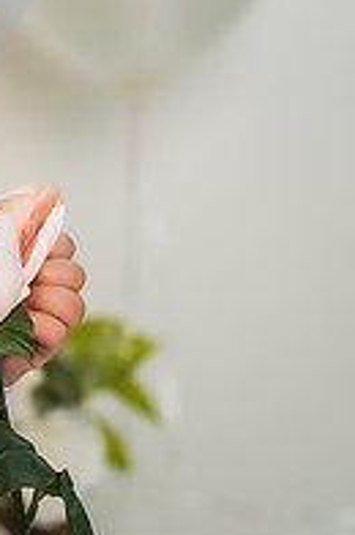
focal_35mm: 164
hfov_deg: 8.0
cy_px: 165
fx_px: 2434
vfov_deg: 12.5
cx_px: -298
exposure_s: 1/200
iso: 100
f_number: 2.8
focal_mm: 50
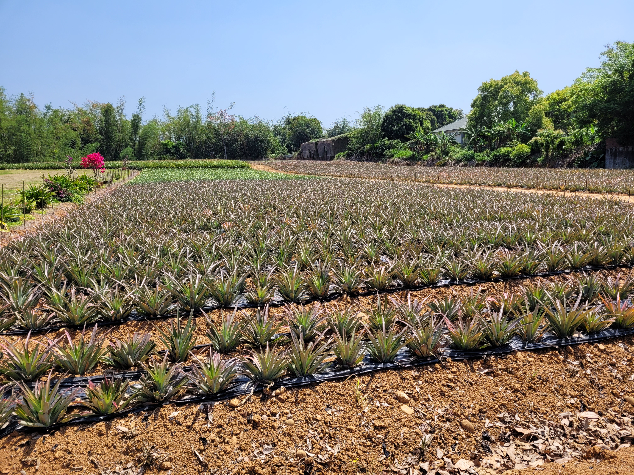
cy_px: 238
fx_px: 476
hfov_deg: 67.3
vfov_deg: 53.1
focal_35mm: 26
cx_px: 317
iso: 40
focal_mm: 5.4
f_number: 1.8
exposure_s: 1/2210
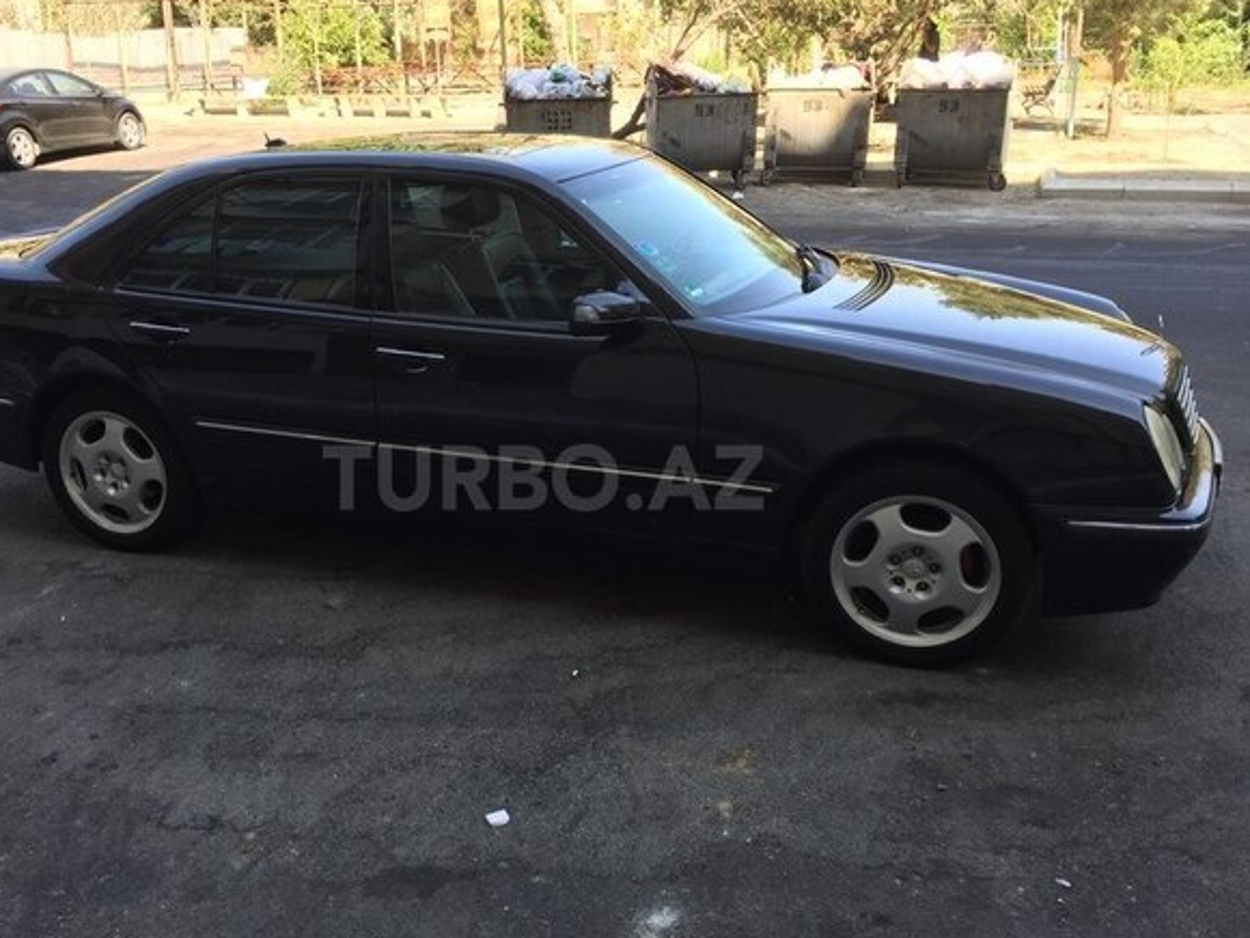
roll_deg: -0.3
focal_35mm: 33
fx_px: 1192
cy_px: 478
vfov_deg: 42.9
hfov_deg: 55.2
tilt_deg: -19.1
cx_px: 543
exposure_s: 1/249
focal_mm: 4.15
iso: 32
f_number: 2.2
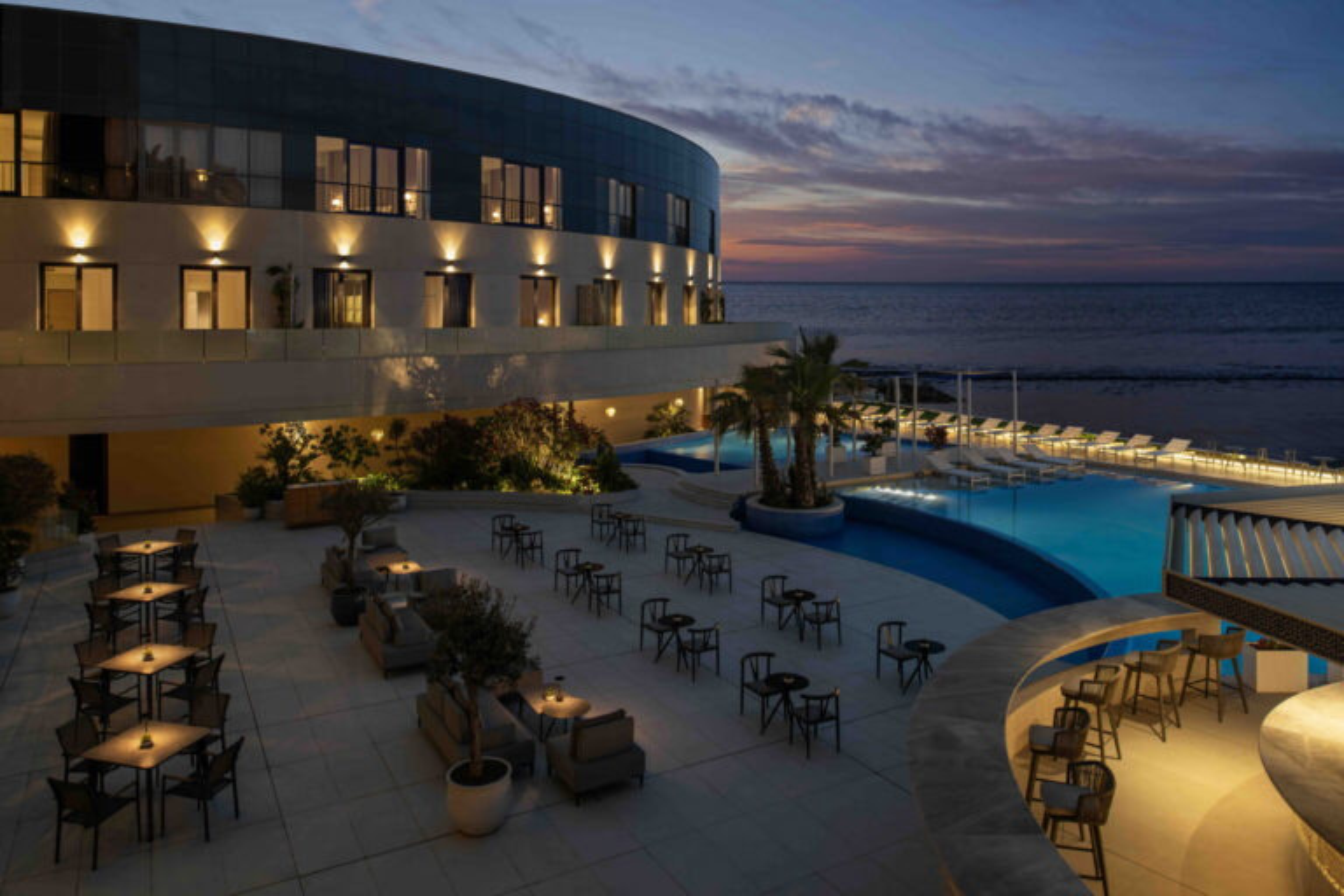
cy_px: 448
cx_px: 672
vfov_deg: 53.1
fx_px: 896
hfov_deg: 73.7
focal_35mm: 24
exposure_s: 5
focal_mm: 24
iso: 31
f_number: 8
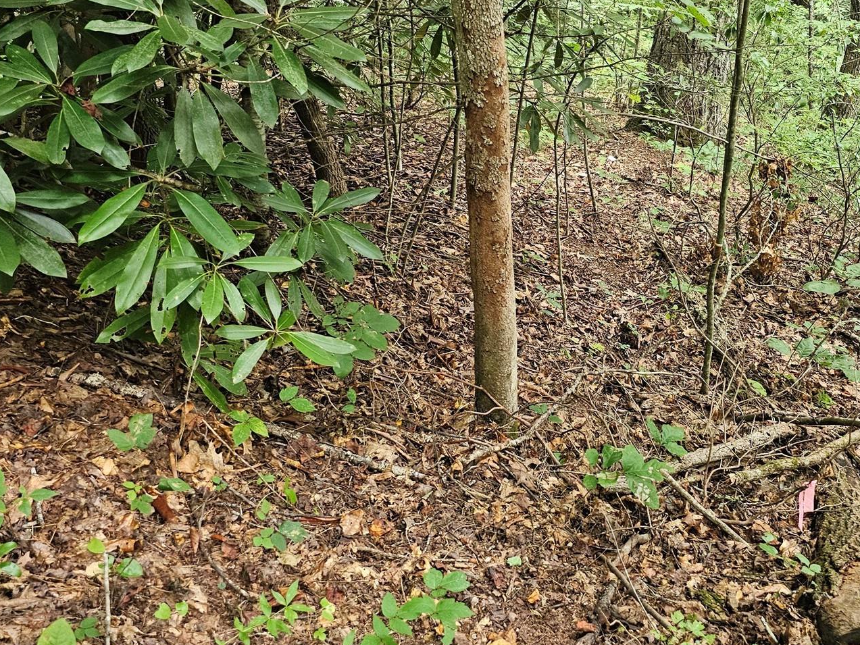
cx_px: 563
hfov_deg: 49.4
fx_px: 919
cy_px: 243
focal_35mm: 37
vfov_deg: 38.4
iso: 400
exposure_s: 1/120
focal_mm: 6.3
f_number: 1.7
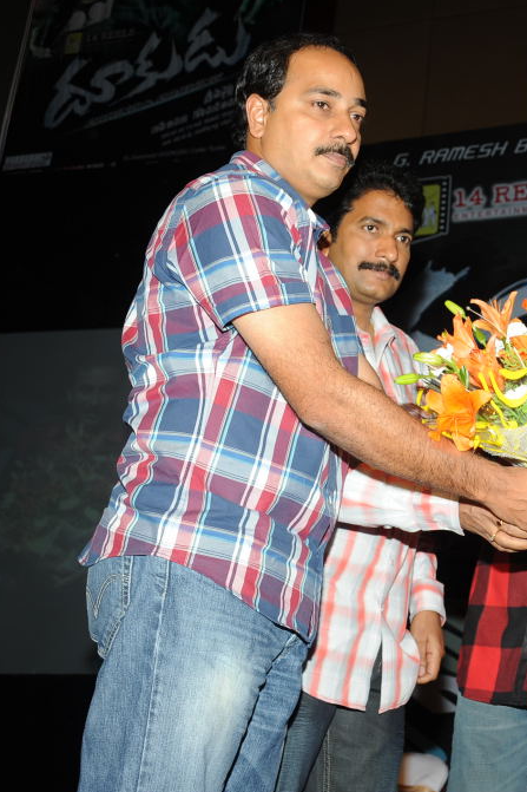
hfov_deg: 22.5
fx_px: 1274
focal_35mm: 58
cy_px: 391
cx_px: 516
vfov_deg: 34.5
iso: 400
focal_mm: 38
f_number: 8
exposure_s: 1/125
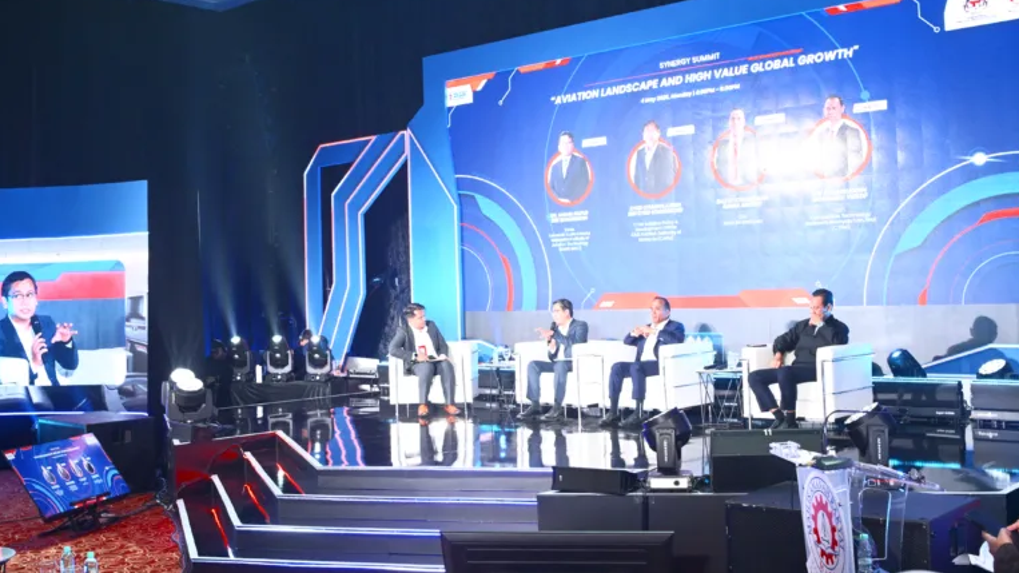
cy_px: 236
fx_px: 1068
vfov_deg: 30.0
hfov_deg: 51.0
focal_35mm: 40
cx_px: 510
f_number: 4
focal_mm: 25
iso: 4000
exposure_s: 1/60
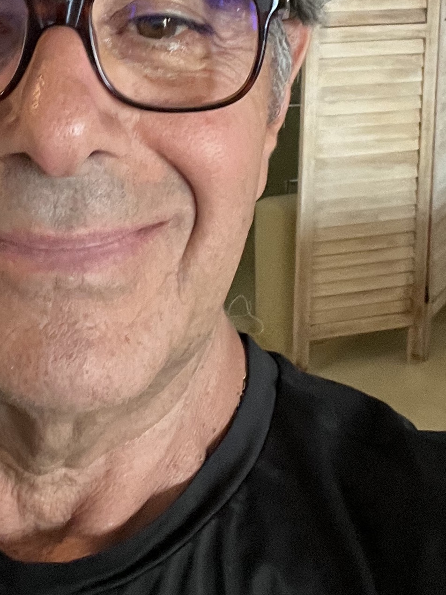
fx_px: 1254
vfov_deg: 26.0
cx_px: 27
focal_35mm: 73
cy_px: 87
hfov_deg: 19.7
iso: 400
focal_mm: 2.71
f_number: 2.2
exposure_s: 1/25
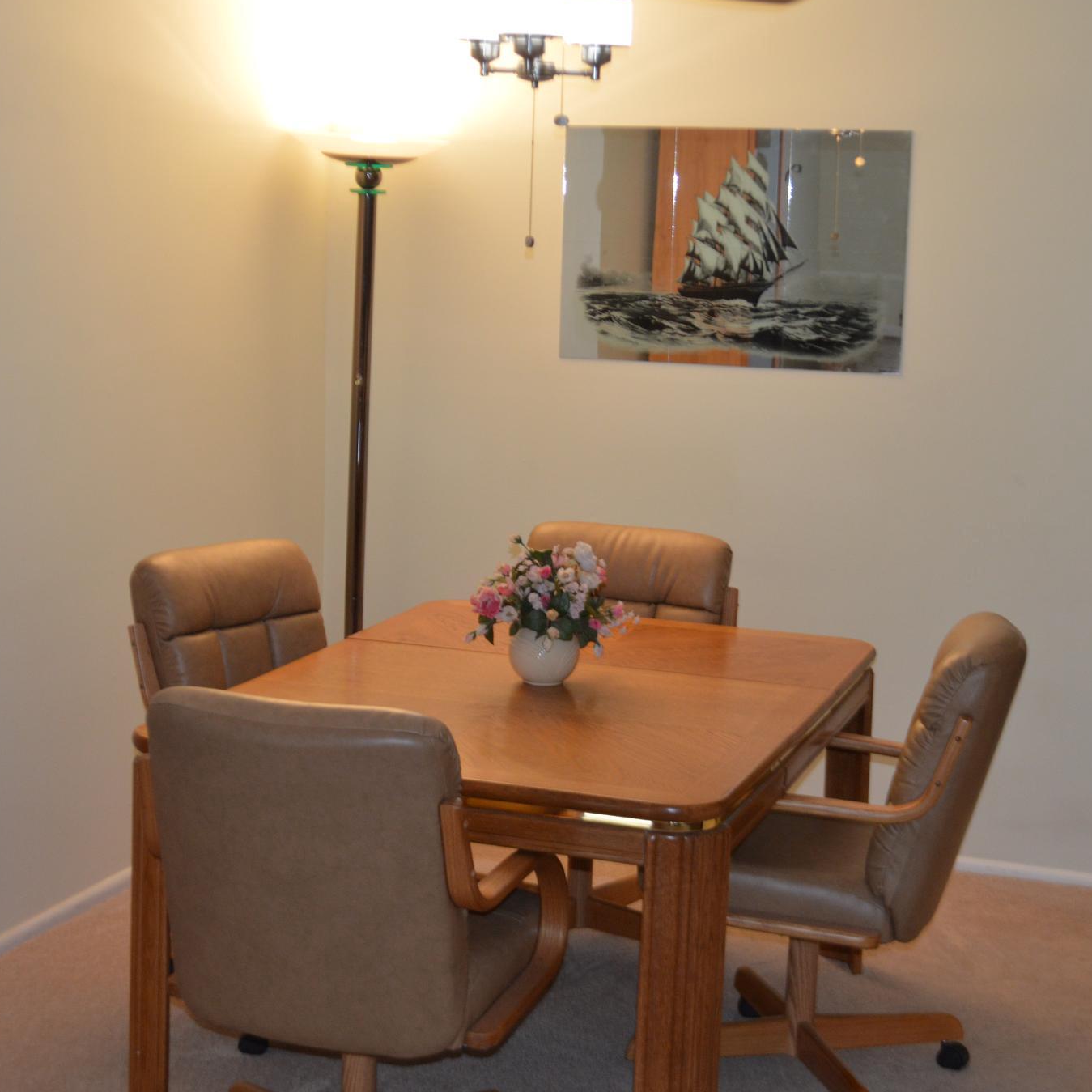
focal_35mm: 58
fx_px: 2070
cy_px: 542
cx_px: 519
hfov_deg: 29.5
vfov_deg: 29.6
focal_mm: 30
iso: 560
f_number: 4.5
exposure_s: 1/60
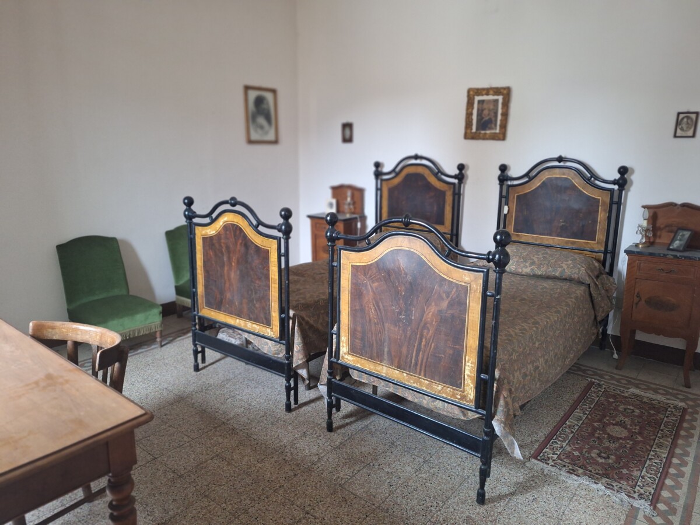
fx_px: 465
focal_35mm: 23
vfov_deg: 58.9
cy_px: 262
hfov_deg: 73.9
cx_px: 350
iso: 320
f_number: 1.8
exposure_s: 1/24
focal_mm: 5.54
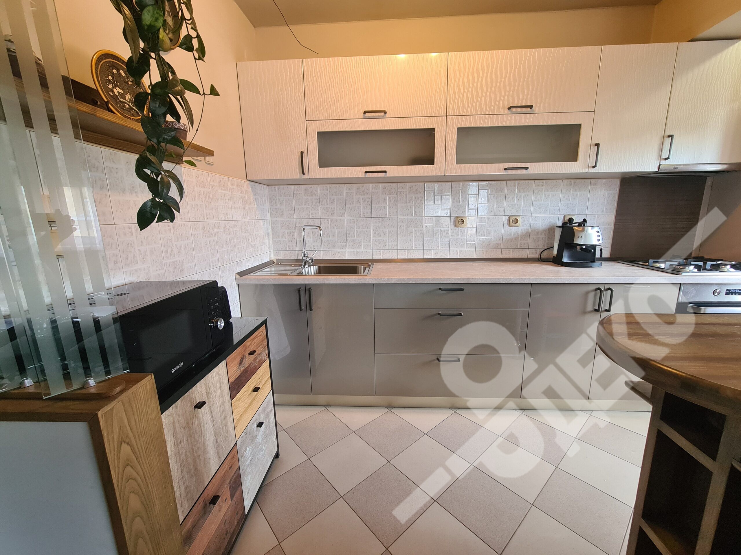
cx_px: 370
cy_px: 278
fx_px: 278
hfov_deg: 106.2
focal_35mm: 13
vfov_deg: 89.9
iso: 250
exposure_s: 1/50
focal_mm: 2.2
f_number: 2.2
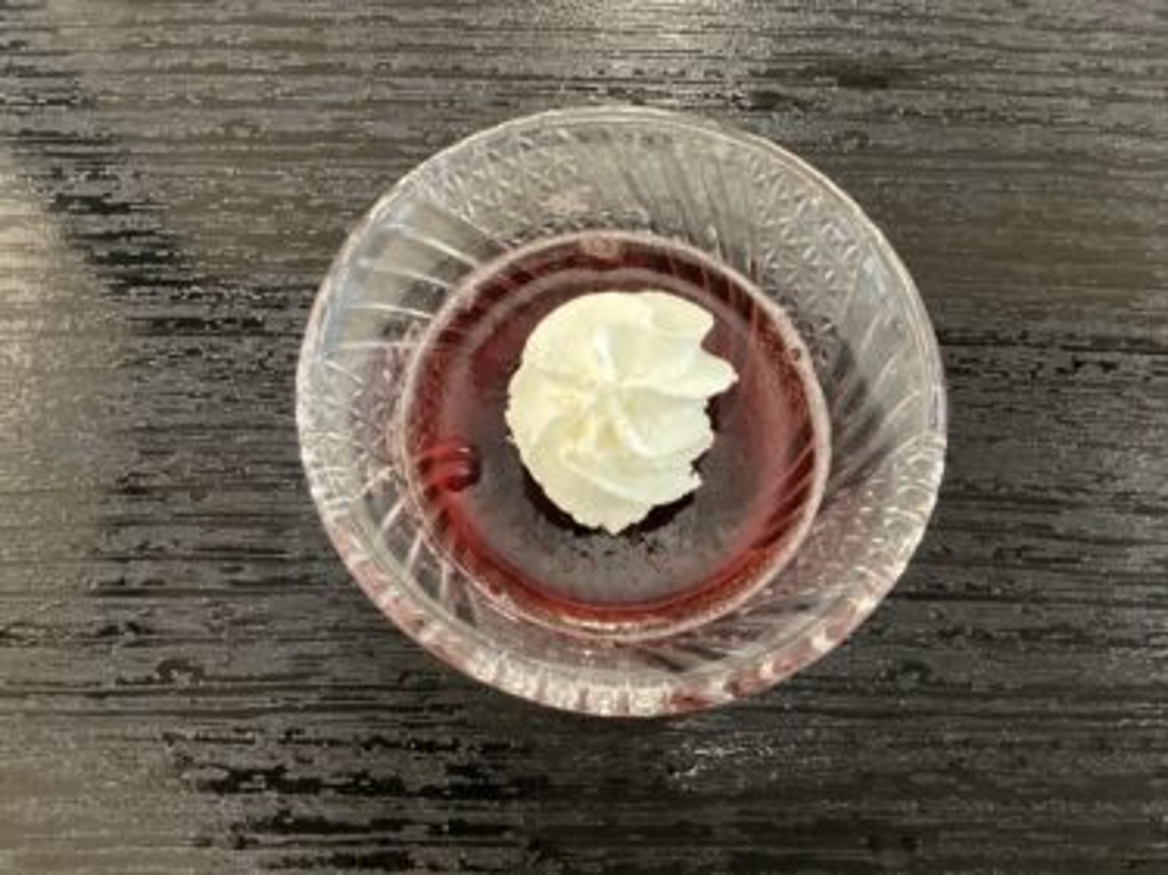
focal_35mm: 31
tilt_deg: -71.0
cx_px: 584
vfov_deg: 45.4
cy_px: 438
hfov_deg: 58.4
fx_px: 1046
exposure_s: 1/30
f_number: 2.4
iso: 640
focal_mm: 3.3
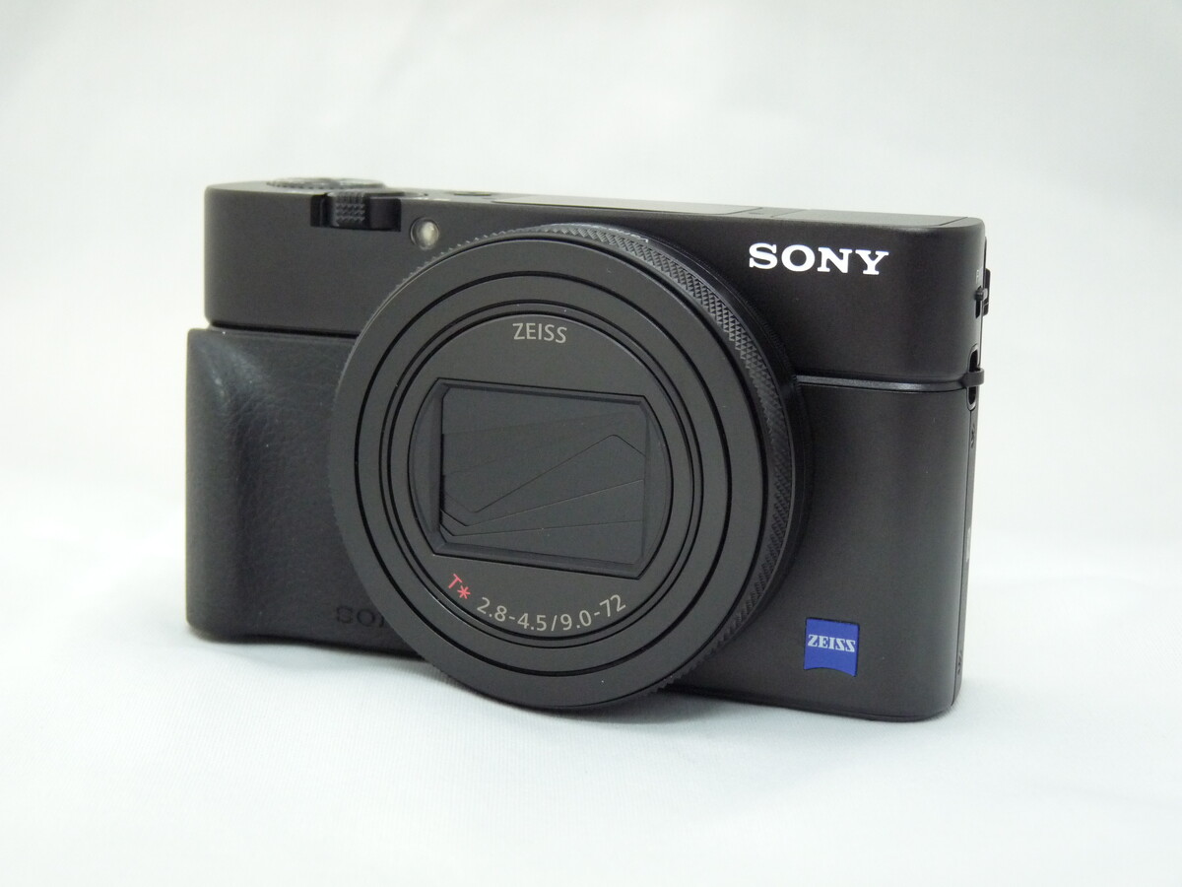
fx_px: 2288
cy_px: 444
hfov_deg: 29.0
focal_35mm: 67
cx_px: 591
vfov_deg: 21.9
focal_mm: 11.9
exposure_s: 1/30
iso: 400
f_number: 3.4
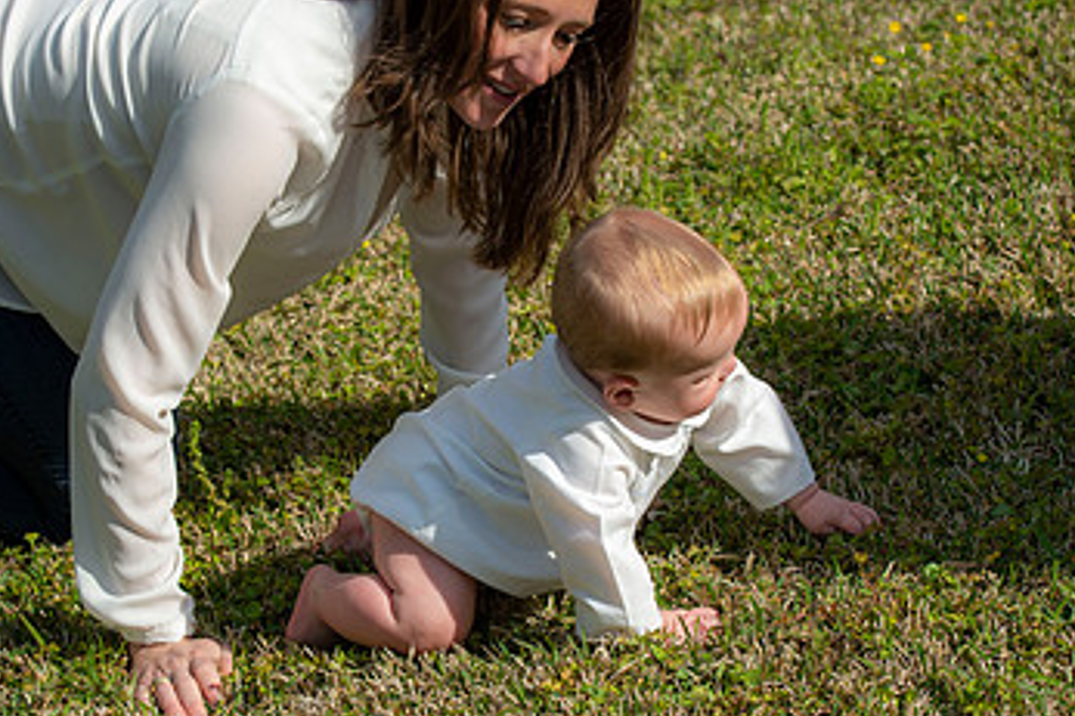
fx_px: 3492
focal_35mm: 117
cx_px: 480
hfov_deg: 17.5
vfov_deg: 11.7
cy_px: 425
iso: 50
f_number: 6.3
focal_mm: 70
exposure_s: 1/320
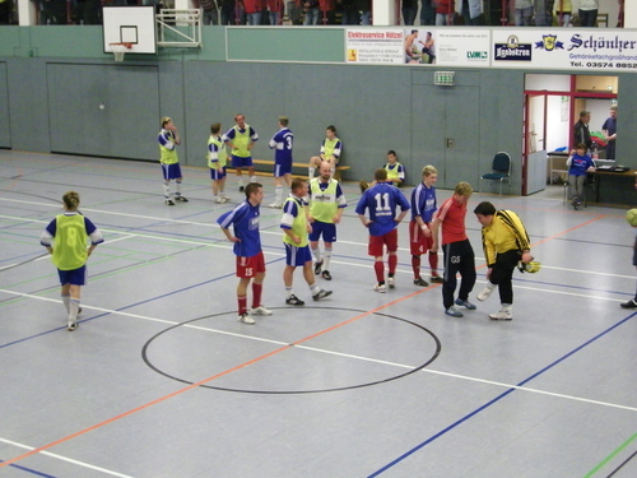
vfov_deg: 22.3
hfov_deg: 29.4
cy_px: 239
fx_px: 1215
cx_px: 318
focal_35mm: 66
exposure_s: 1/30
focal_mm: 11.7
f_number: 4.1
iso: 400
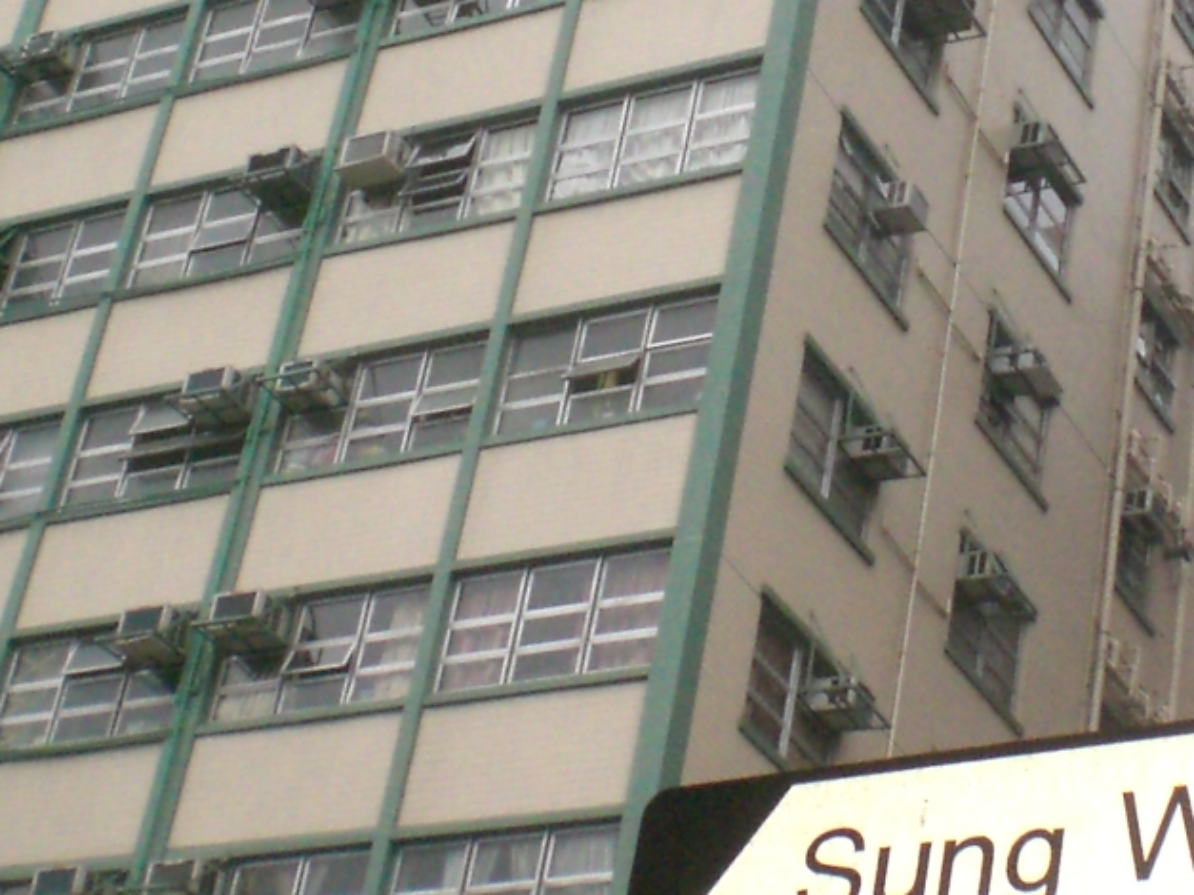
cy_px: 411
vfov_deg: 15.2
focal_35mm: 97
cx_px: 806
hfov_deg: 20.2
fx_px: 3345
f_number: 4.4
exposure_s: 1/800
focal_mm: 6.3
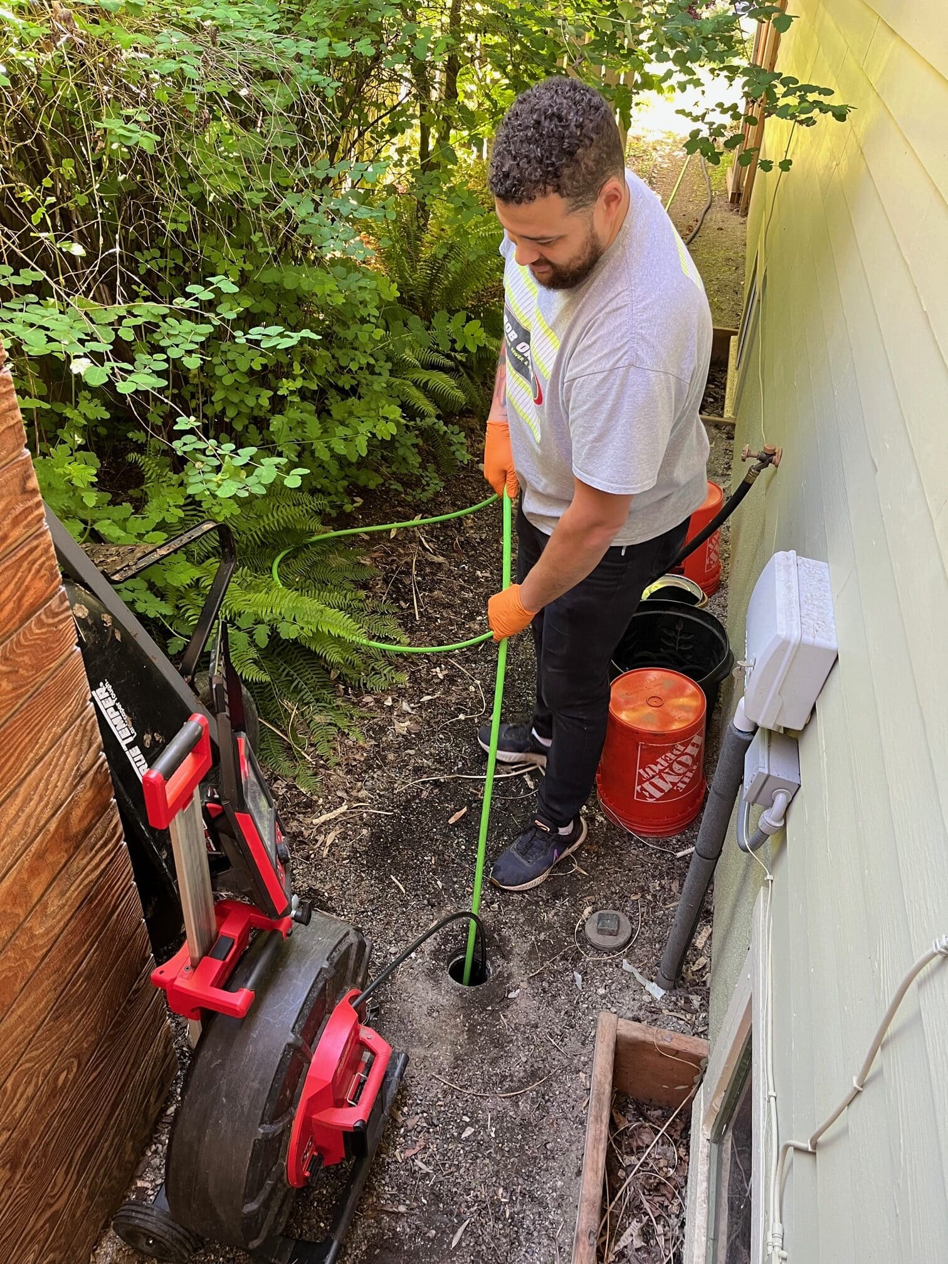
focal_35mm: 26
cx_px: 474
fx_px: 949
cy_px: 632
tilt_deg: -37.7
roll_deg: -2.2
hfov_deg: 53.1
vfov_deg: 67.3
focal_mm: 5.1
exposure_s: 1/84
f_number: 1.6
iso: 125
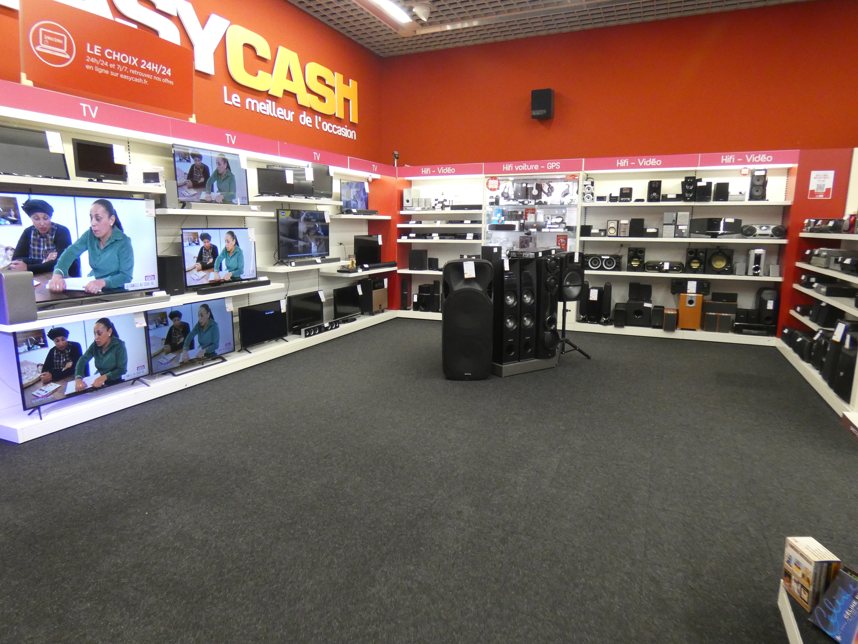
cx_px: 429
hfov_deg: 79.0
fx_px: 521
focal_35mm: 21
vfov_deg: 63.4
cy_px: 322
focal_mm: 3.8
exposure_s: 1/60
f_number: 2.9
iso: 500
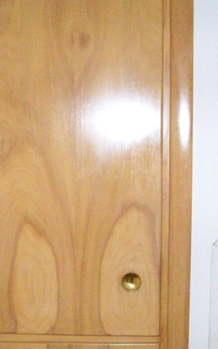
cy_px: 226
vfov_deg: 32.3
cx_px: 113
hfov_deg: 20.6
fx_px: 599
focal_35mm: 63
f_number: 2.8
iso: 1600
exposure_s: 1/30
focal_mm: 5.85
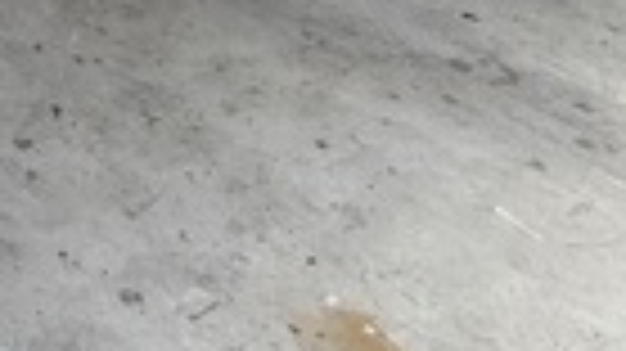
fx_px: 1161
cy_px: -477
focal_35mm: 70
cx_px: -360
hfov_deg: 23.1
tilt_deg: -10.5
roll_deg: +0.0
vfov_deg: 13.2
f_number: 2.2
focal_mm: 2.22
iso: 50
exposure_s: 1/120
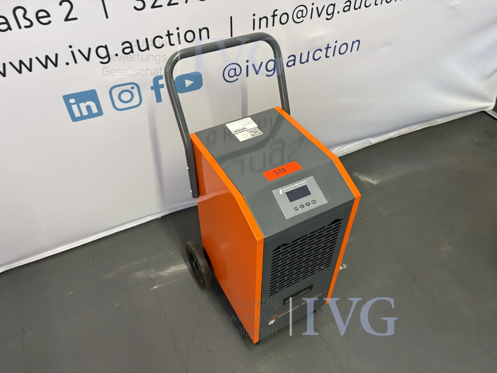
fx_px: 373
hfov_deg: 67.3
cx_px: 248
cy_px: 186
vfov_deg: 53.1
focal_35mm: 26
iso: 100
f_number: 1.6
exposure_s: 1/50
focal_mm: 5.96
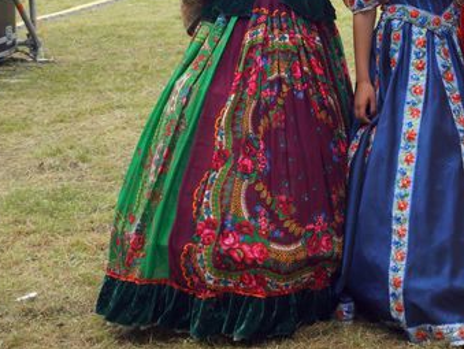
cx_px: 439
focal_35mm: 104
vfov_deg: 14.1
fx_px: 1395
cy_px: 38
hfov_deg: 18.5
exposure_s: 1/160
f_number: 4.5
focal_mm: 35
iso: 125
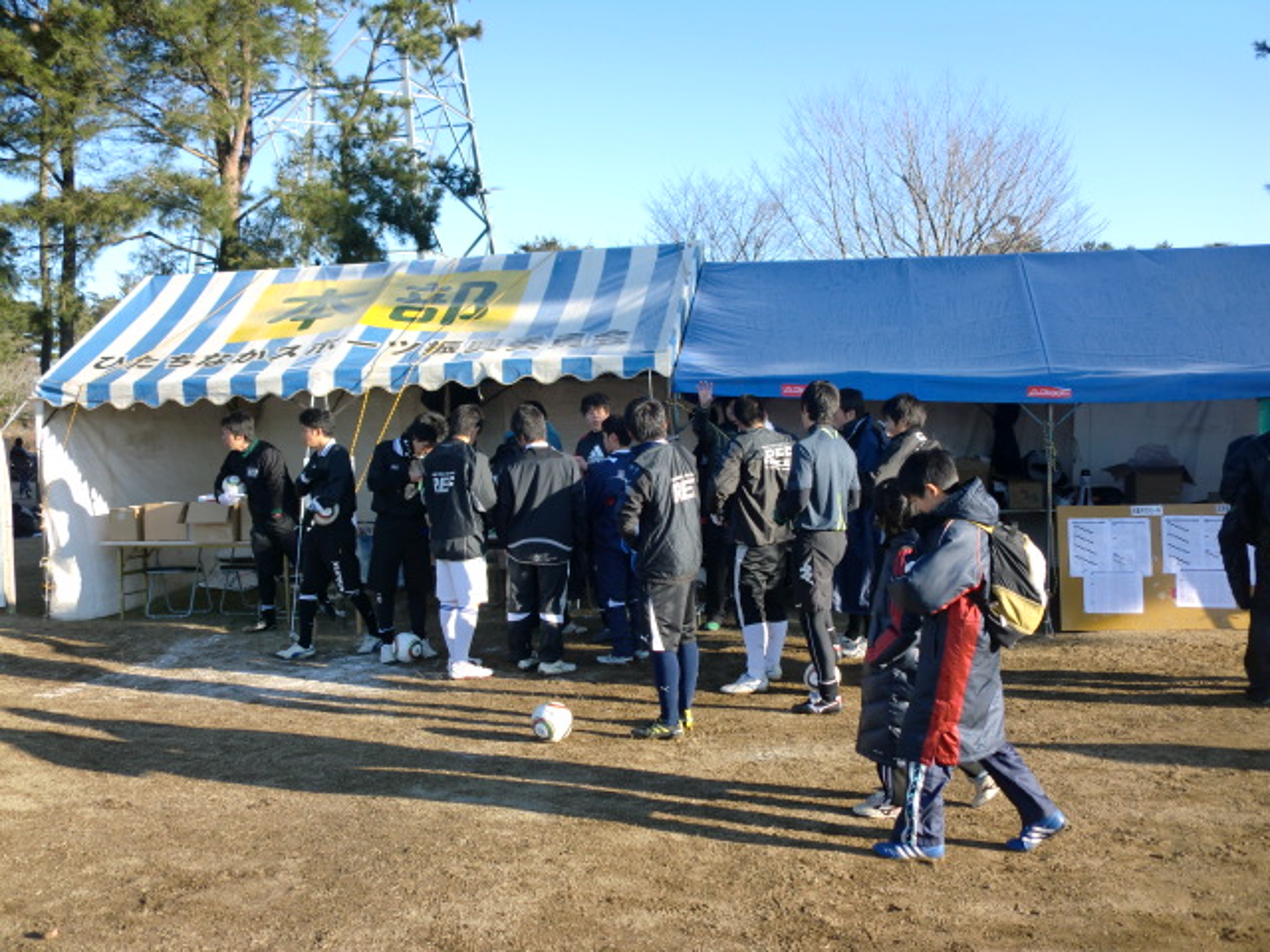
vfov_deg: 40.7
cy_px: 476
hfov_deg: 52.6
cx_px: 635
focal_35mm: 35
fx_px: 1284
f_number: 3.1
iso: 64
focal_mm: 6.3
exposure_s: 1/320
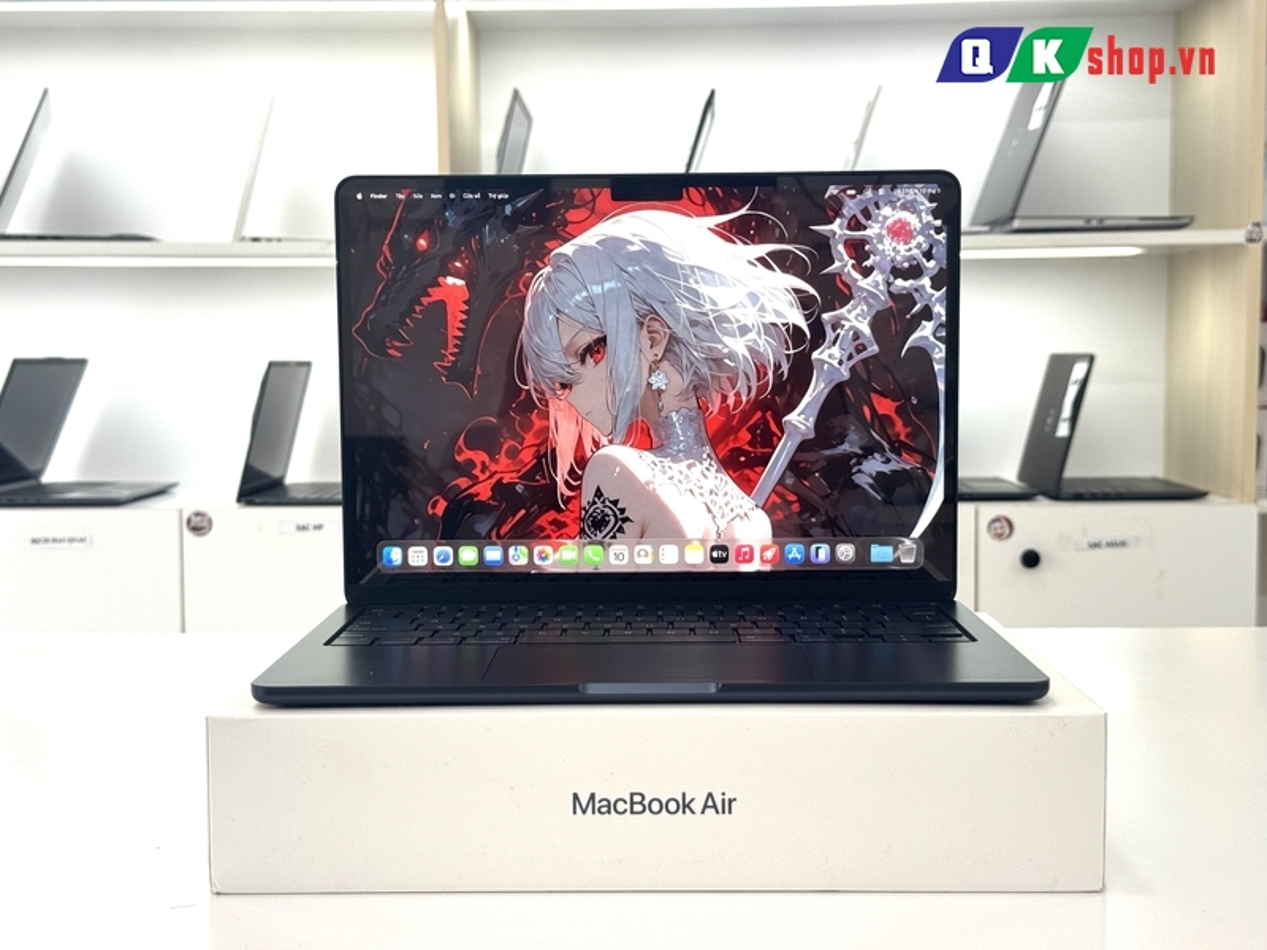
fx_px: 1757
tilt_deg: -4.5
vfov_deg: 30.3
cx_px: 634
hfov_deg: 39.7
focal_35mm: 48
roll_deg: +1.1
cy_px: 475
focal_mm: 6.76
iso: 50
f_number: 1.78
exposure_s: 1/129
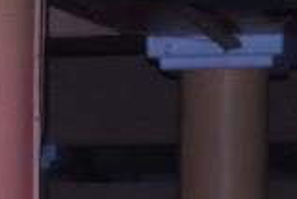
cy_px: 378
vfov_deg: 2.9
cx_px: -549
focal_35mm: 481
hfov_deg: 4.2
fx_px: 3972
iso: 1250
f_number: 5.6
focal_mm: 50
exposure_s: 1/60
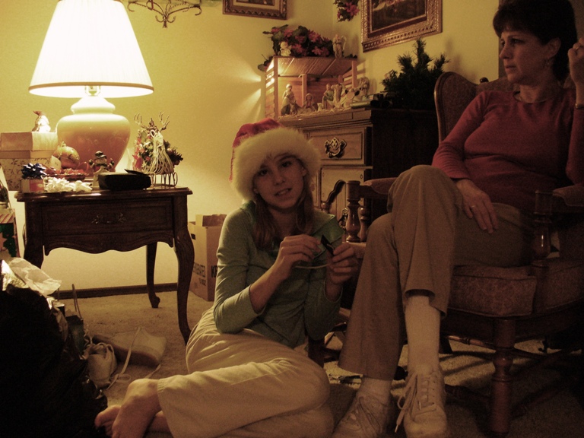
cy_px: 219
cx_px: 292
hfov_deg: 50.1
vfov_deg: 38.7
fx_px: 624
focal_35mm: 37
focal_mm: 6.1
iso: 200
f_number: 2.8
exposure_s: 1/8
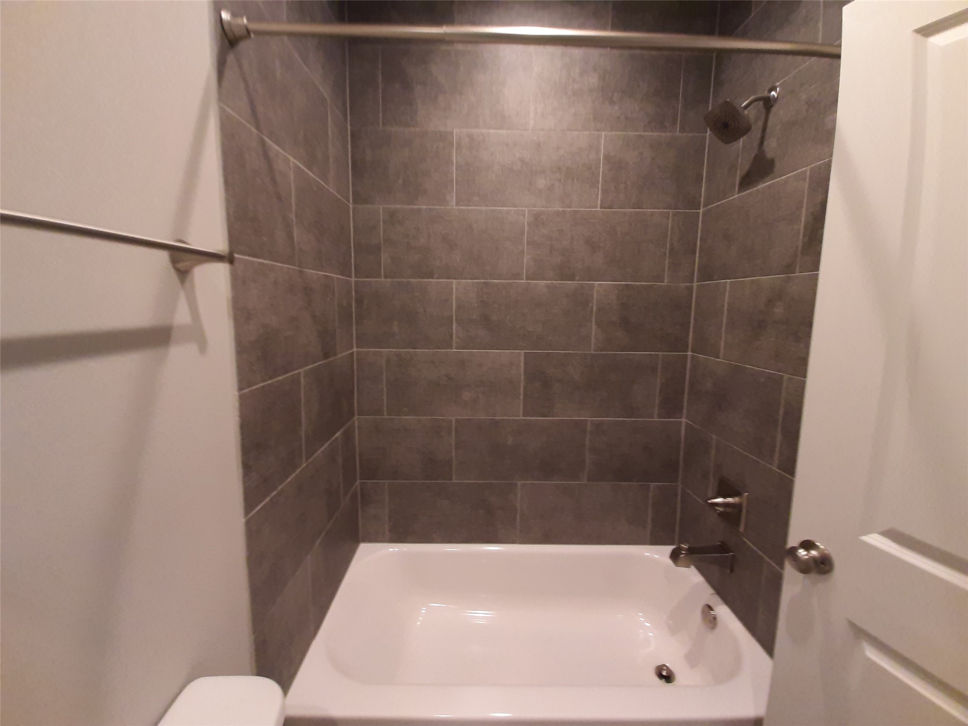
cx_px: 484
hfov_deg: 106.2
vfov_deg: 89.9
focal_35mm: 13
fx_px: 364
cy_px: 363
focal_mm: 1.42
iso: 200
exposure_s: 1/30
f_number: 2.2
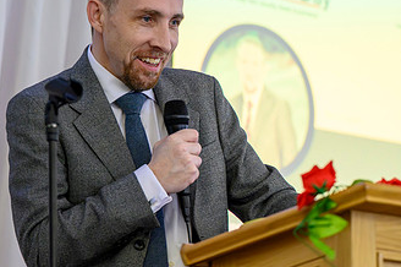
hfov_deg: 9.9
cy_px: 88
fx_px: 2303
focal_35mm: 207
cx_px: 220
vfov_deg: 6.6
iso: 6400
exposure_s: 1/200
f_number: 2.8
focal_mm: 115
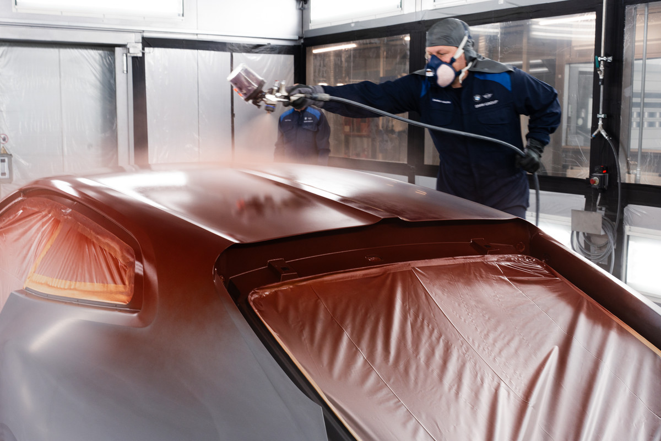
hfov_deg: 46.4
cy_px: 220
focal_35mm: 42
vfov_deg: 31.9
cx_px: 330
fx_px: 771
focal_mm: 42
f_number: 10
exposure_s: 1/15
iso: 800
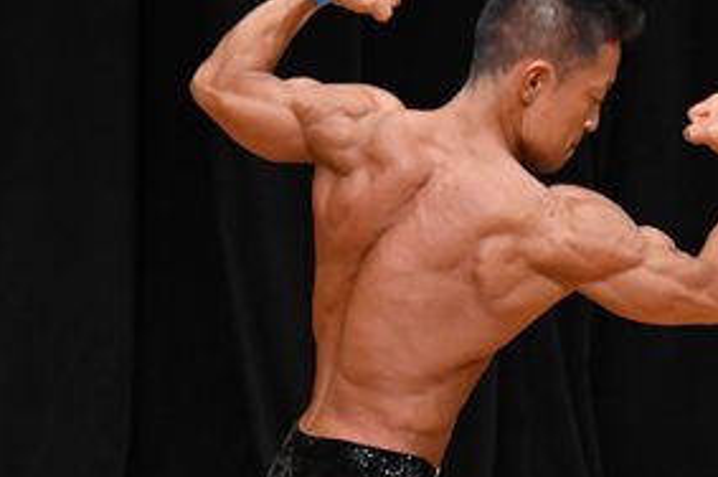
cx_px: 488
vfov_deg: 1.6
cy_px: 449
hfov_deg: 2.4
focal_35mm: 863
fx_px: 17192
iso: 3200
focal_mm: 210
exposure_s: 1/400
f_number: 5.6
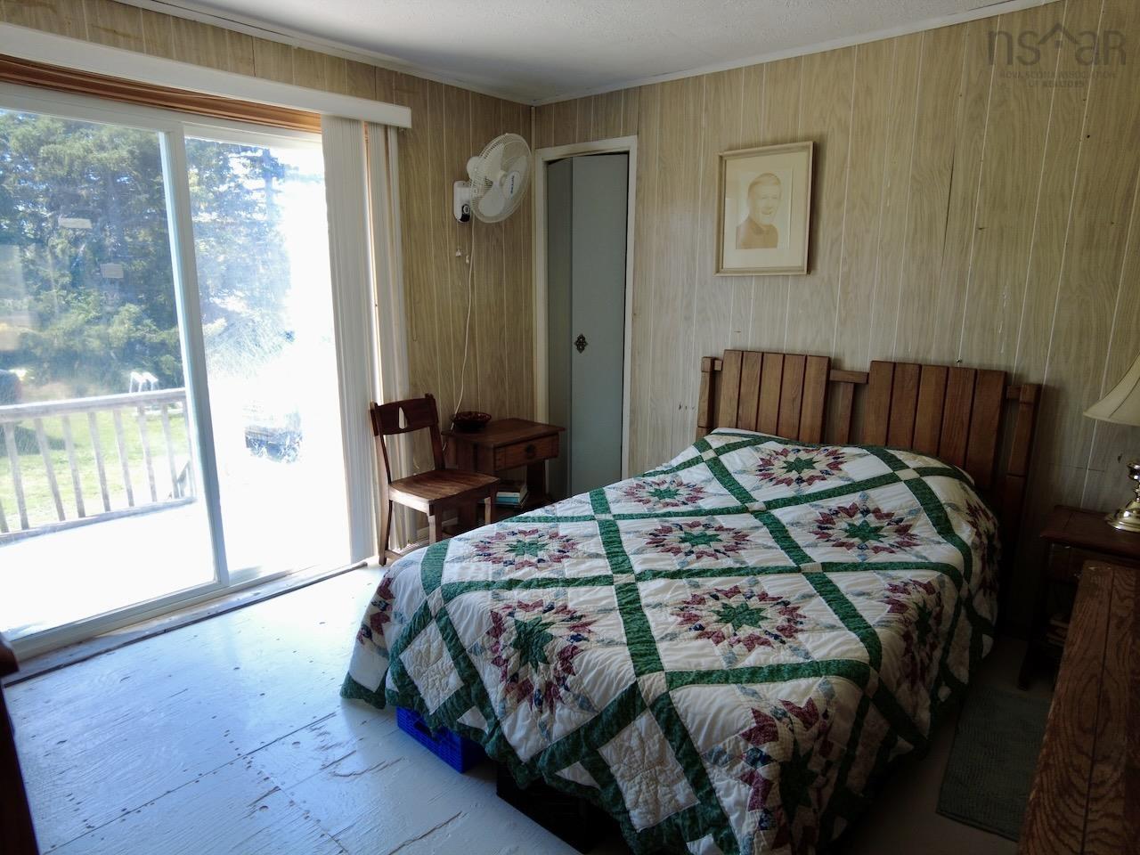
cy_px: 428
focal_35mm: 20
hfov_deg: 81.7
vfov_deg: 66.0
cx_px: 570
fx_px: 659
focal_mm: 4.4
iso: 100
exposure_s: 1/40
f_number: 1.8
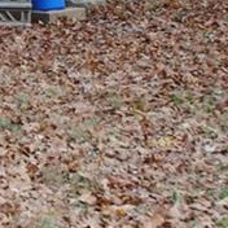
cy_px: -146
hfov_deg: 9.2
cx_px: -228
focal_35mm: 178
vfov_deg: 9.5
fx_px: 1326
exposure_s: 1/60
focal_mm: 24
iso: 200
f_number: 8
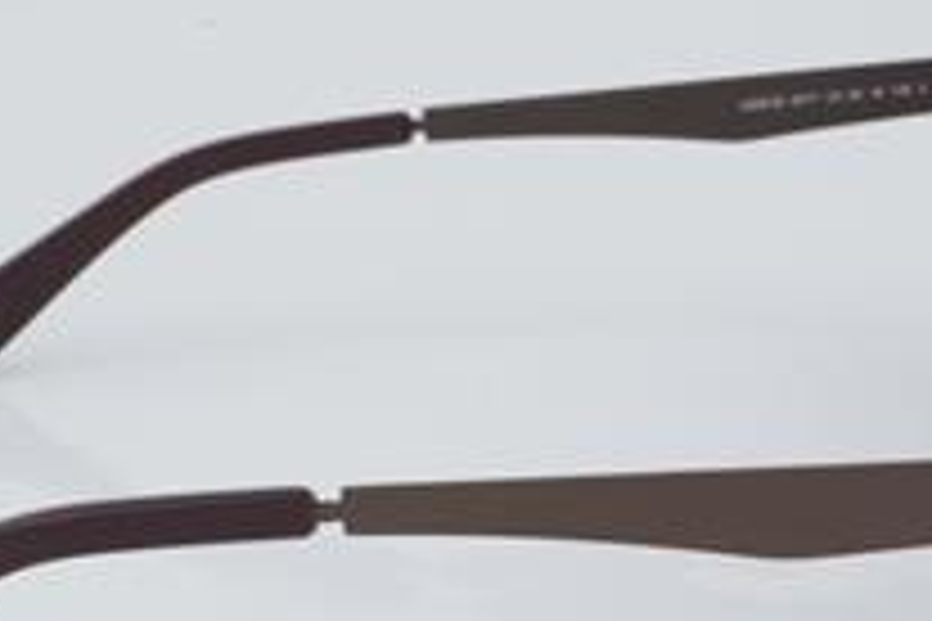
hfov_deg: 14.1
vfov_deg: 9.5
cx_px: 540
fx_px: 3754
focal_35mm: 145
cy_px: 360
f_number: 32
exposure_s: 1/3
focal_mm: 50
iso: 100
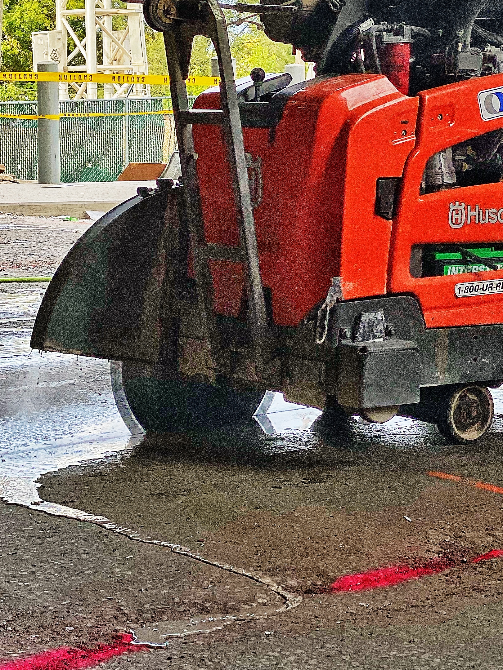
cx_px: 353
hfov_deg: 15.2
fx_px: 1879
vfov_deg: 20.1
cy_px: 159
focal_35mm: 97
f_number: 2
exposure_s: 1/436
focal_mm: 6
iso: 20
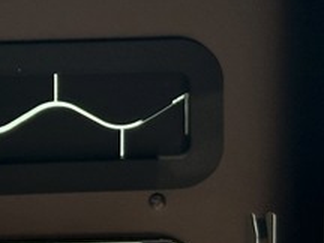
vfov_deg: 8.6
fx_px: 1619
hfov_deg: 10.8
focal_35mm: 173
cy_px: 89
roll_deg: +1.4
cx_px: -243
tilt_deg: -8.2
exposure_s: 1/60
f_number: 1.78
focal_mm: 6.86
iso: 160
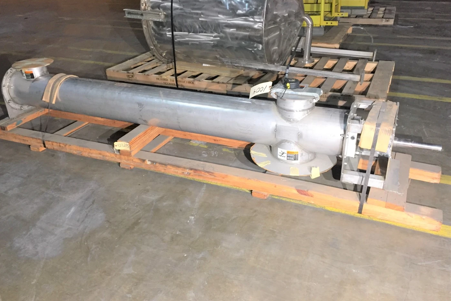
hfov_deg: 60.3
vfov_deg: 42.3
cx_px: 230
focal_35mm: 31
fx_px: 388
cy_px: 145
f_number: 2.2
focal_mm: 4.15
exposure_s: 1/30
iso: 125
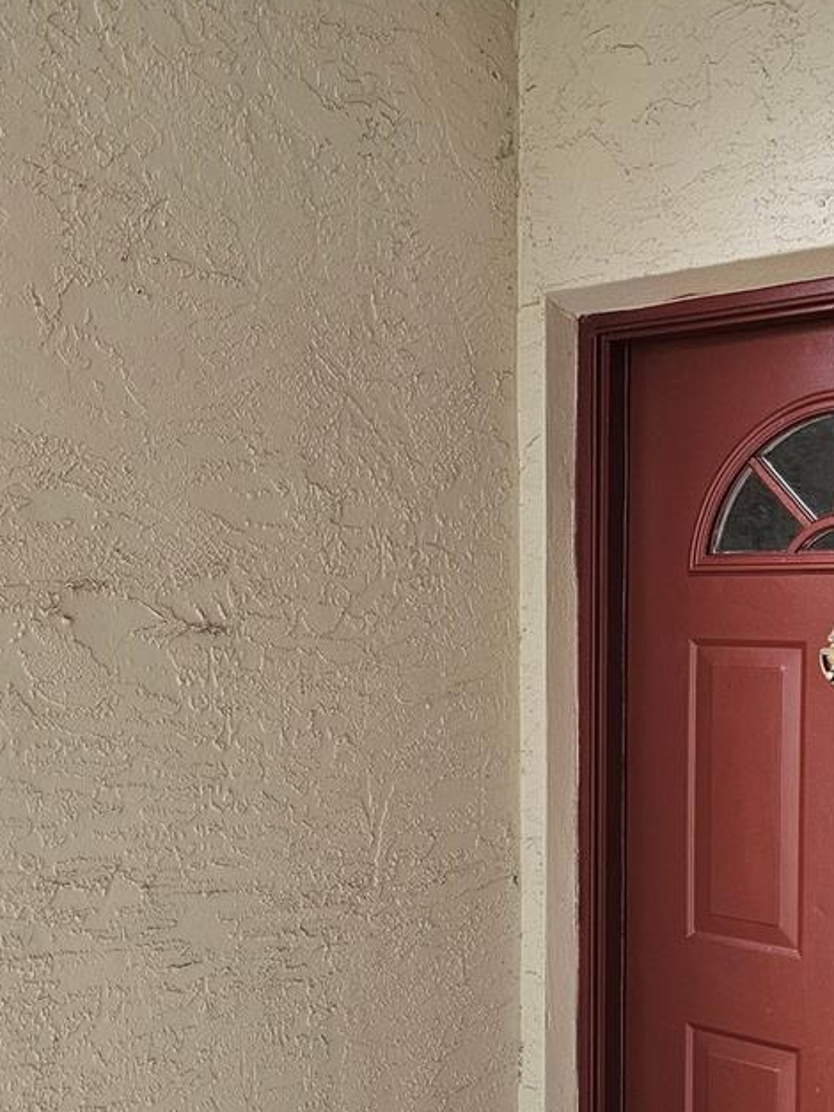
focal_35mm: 44
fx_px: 1414
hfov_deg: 32.3
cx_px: 621
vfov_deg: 42.6
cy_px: 706
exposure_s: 1/180
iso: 160
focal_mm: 6.3
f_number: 1.7
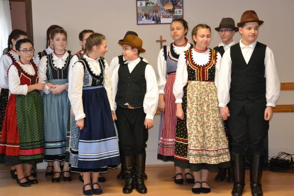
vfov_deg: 20.2
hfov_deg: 29.9
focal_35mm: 68
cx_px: 147
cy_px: 98
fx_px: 551
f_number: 4.8
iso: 2800
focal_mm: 45
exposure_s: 1/60
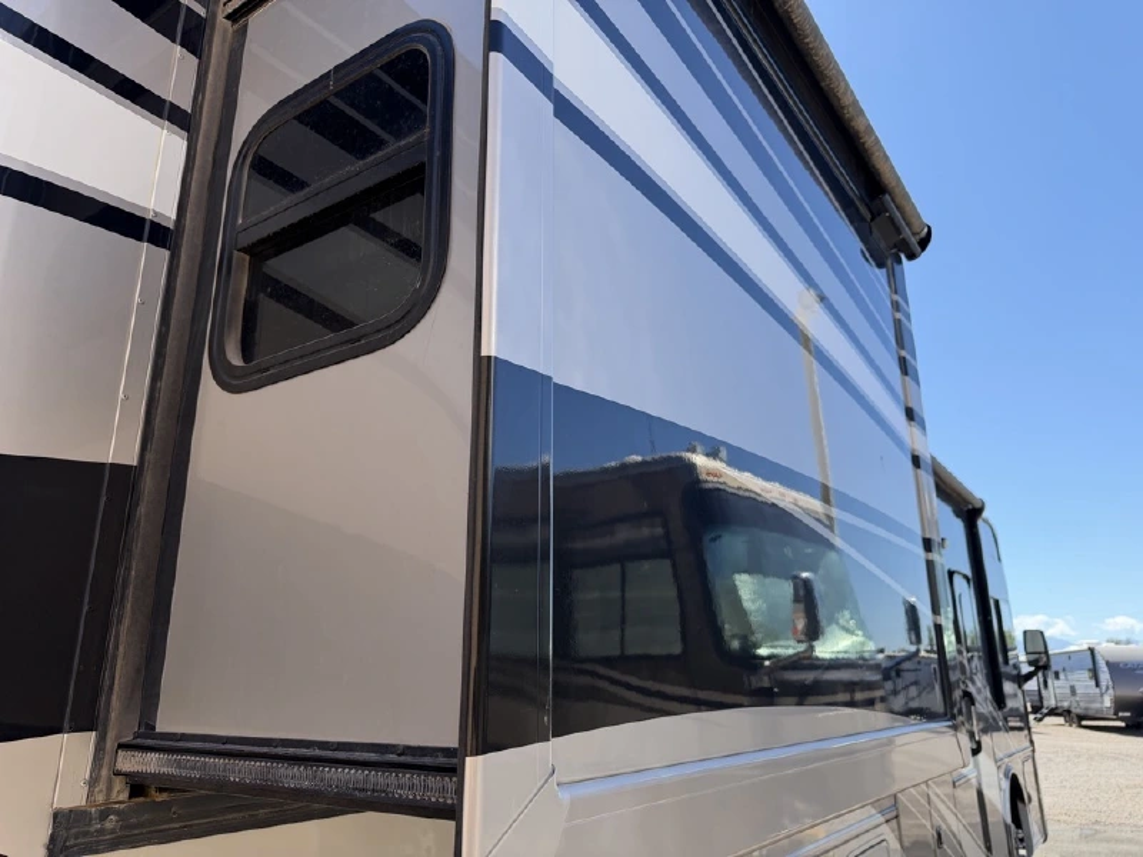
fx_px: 792
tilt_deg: +16.0
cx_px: 572
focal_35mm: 24
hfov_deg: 71.6
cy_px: 428
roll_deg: +0.9
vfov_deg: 56.8
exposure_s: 1/2611
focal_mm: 6.76
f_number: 1.78
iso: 100
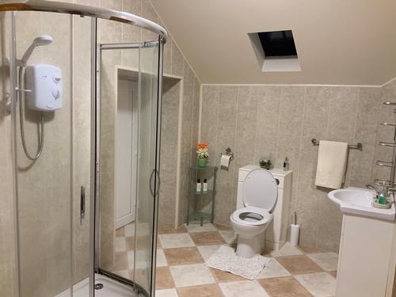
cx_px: 198
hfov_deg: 61.7
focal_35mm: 29
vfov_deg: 48.2
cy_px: 148
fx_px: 332
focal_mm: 3
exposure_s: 1/50
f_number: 1.8
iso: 160
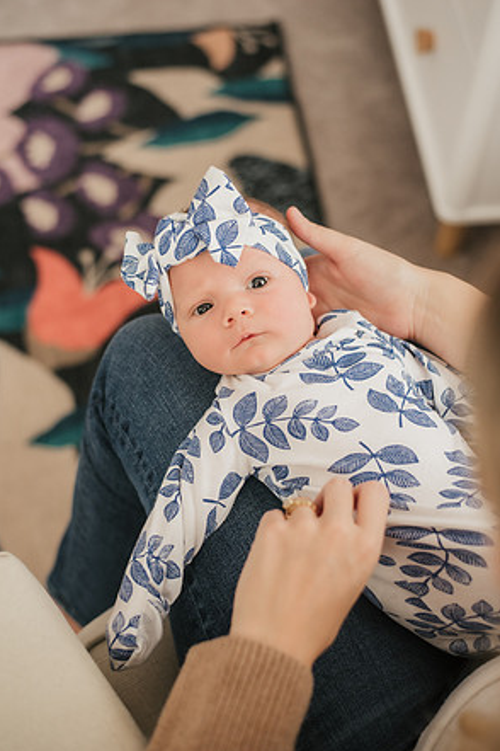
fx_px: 1062
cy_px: 378
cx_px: 252
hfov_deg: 26.5
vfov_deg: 38.9
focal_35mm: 51
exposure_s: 1/250
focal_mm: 50
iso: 500
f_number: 2.5
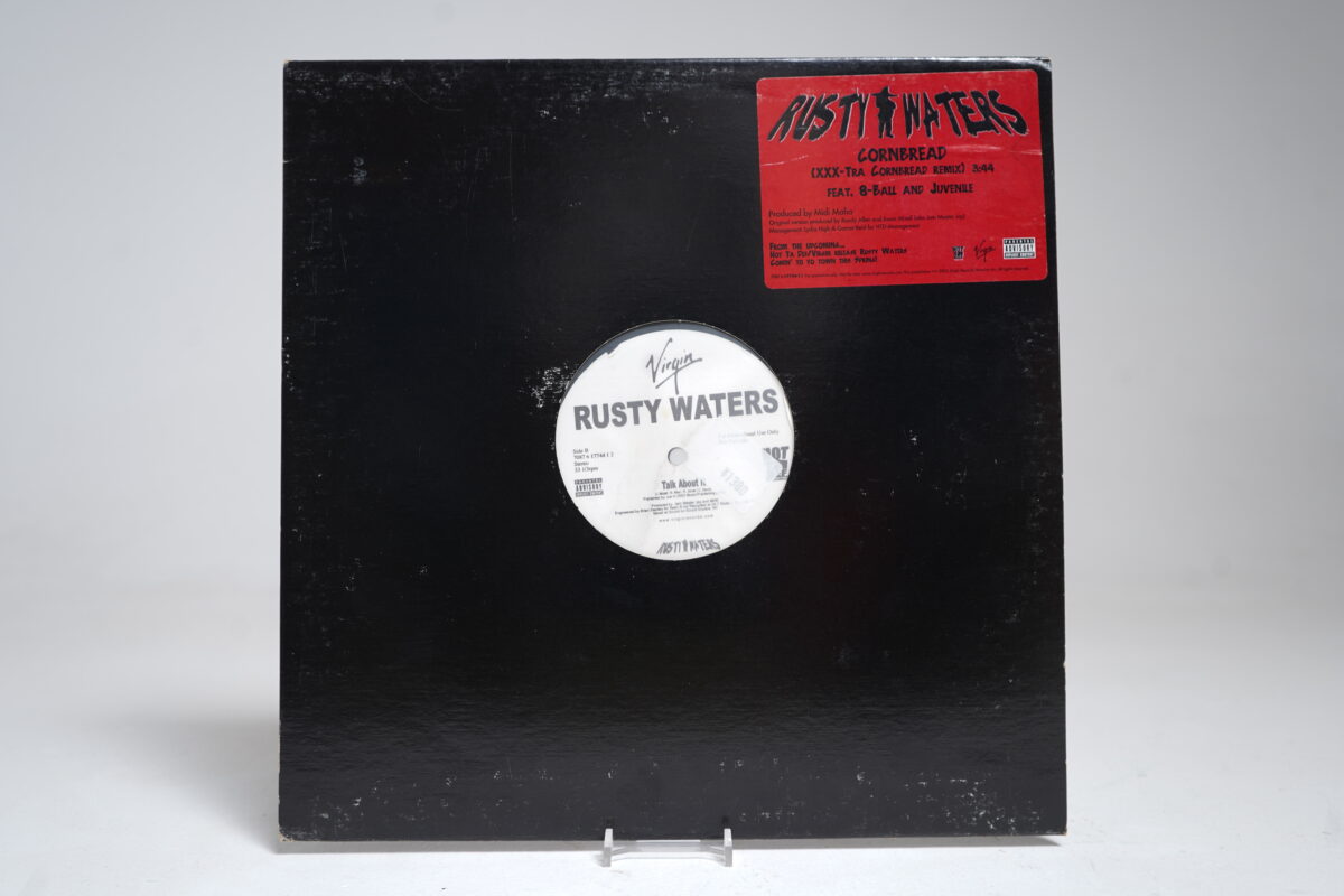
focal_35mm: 31
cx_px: 672
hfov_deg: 60.3
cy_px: 448
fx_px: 1157
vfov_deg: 42.3
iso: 64
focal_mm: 31
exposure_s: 1/3
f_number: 5
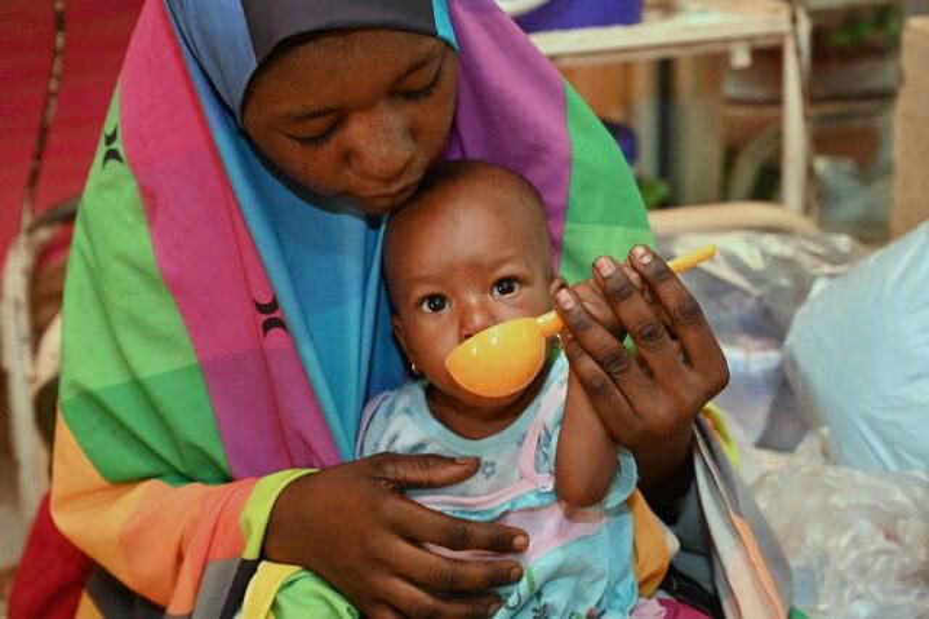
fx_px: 1805
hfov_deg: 28.9
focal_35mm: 70
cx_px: 464
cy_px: 310
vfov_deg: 19.4
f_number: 5.6
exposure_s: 1/125
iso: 18000
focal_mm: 70
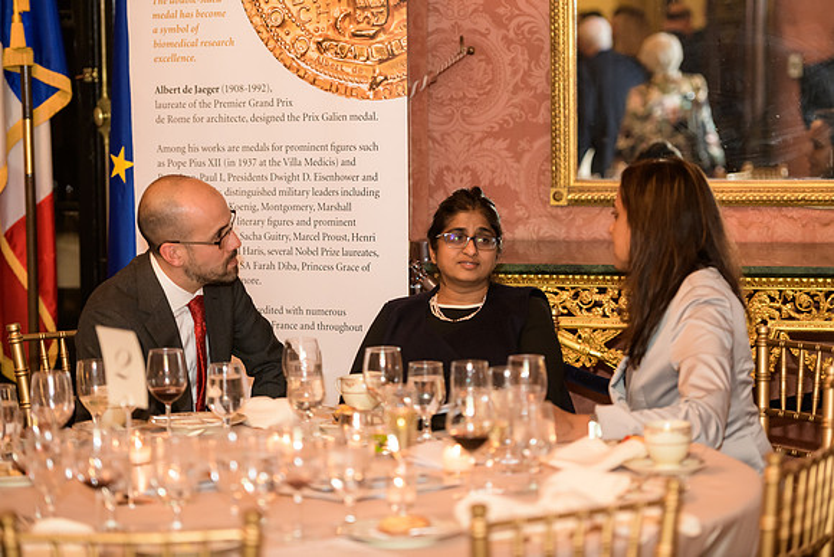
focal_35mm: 125
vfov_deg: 11.0
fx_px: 2896
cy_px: 278
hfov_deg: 16.4
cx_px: 417
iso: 1250
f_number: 3.2
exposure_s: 1/100
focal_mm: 125
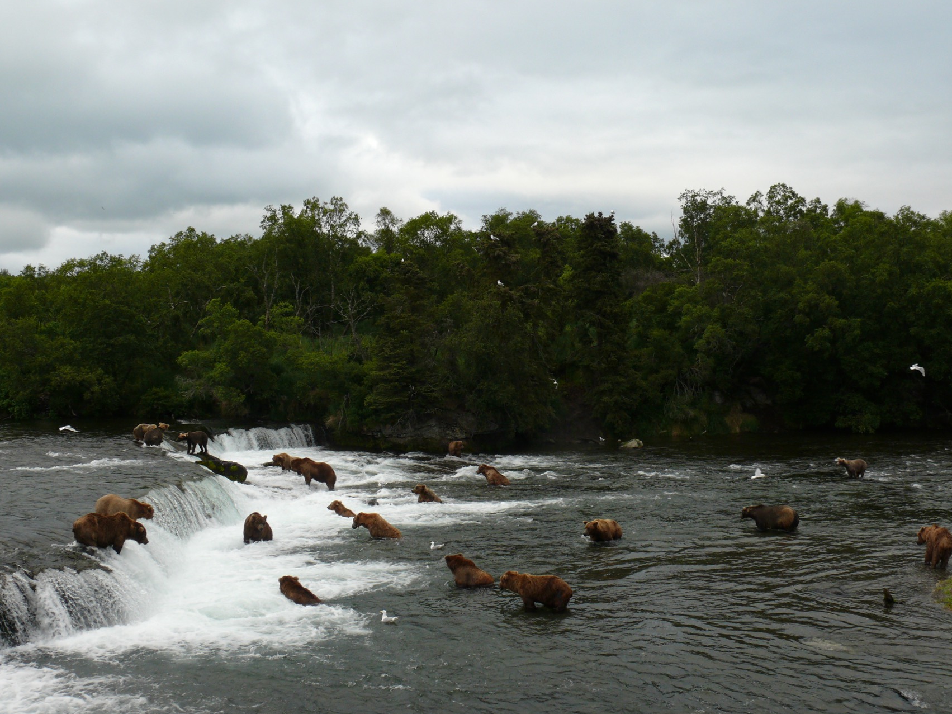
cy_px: 353
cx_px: 485
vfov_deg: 38.7
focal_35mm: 37
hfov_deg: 50.1
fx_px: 1017
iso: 100
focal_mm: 7.4
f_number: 4.5
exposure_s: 1/200
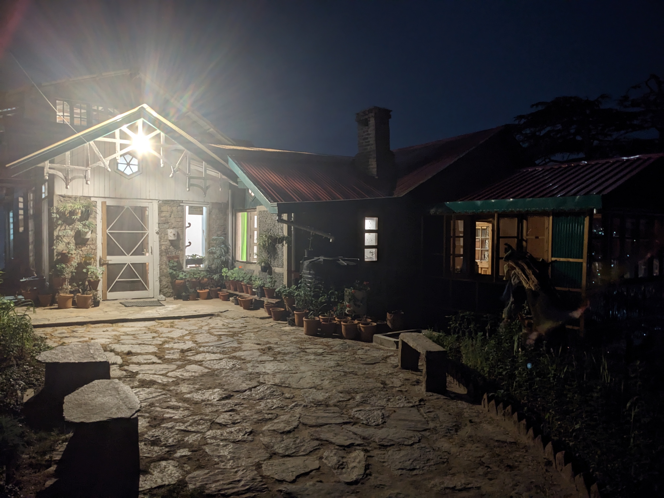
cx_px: 332
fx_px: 518
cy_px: 249
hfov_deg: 65.3
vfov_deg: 51.4
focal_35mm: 27
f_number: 1.73
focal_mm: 4.38
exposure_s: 1/3.33
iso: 172
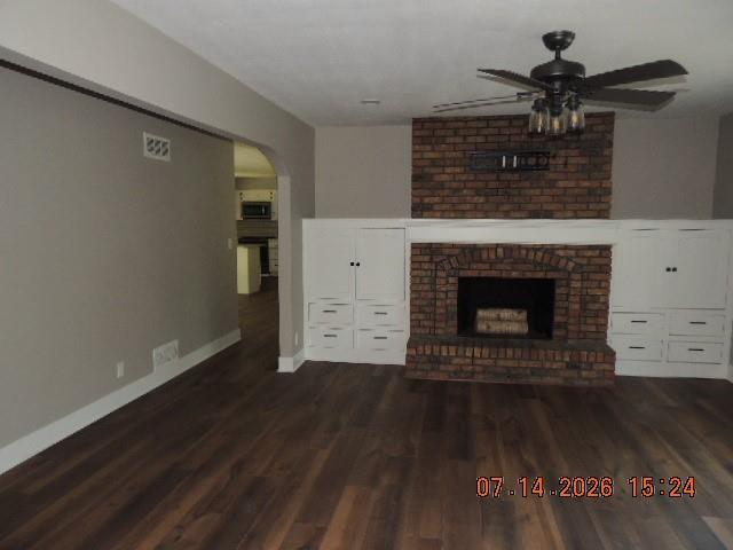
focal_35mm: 24
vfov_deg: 56.8
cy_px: 275
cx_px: 366
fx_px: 508
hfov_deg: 71.6
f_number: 3
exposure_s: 1/30
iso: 200
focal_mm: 4.3
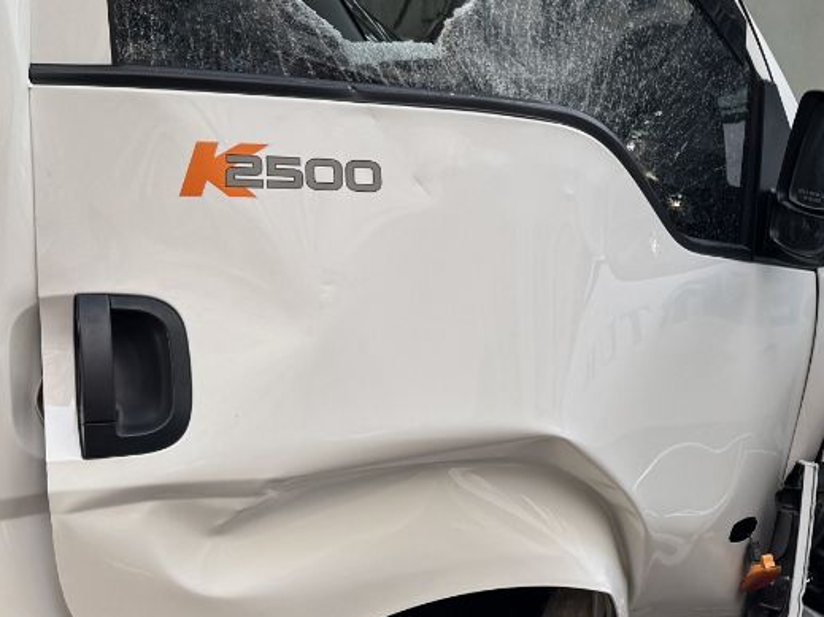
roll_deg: +1.0
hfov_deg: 24.8
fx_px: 1761
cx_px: 865
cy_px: 290
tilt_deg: -7.7
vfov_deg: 19.9
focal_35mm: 74
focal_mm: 6.76
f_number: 1.78
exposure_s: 1/126
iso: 50
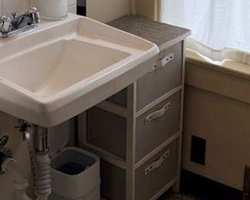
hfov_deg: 25.0
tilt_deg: -13.7
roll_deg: -3.4
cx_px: 221
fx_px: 547
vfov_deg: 19.8
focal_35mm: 74
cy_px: -16
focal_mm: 6.76
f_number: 1.78
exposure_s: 1/303
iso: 100
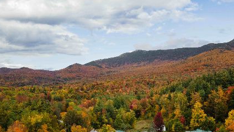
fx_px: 230
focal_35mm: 37
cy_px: 122
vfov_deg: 30.5
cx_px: 153
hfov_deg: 53.1
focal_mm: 4.5
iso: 100
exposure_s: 1/320
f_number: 2.8
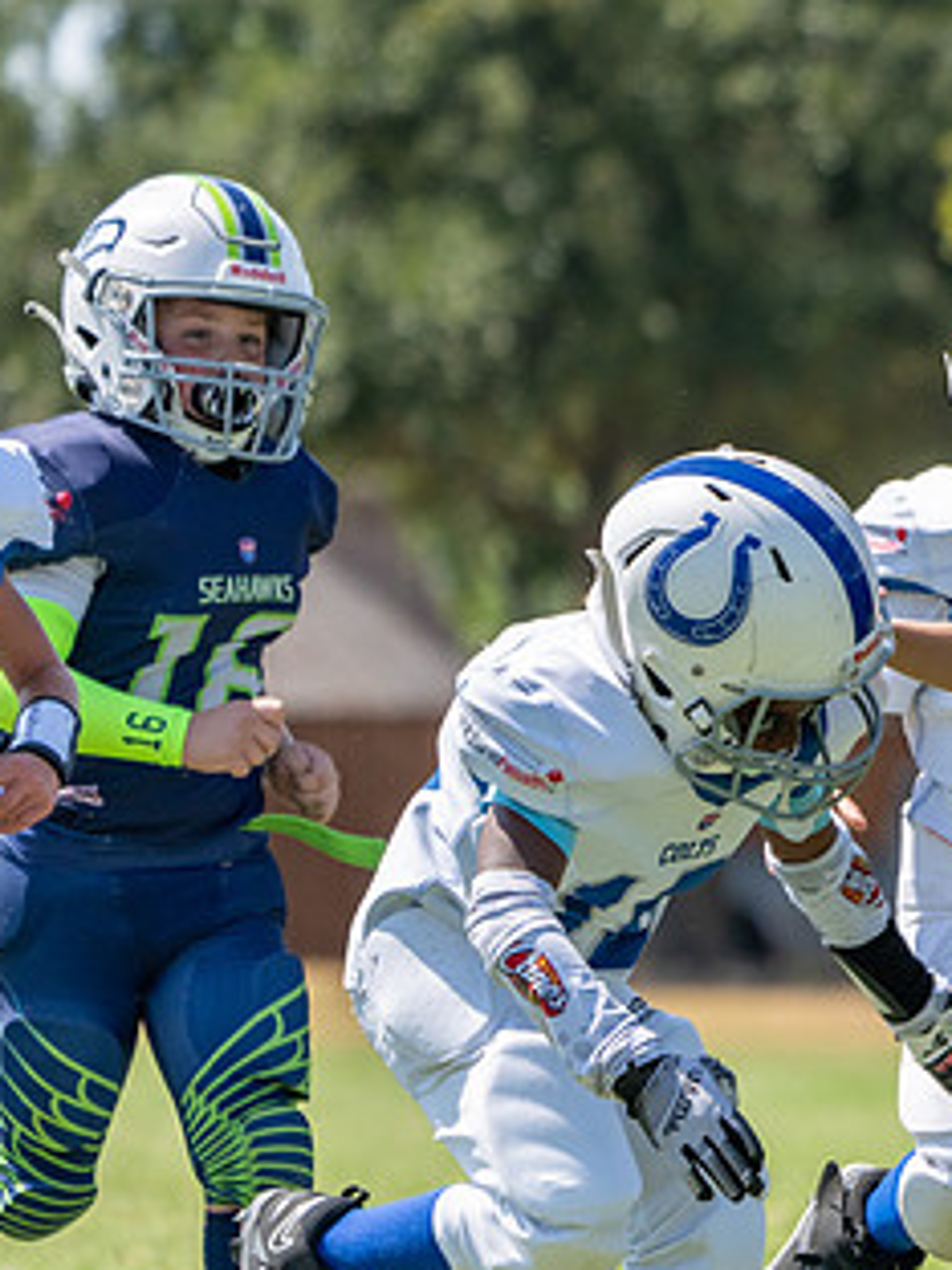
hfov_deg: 2.3
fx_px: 23578
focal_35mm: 643
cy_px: 989
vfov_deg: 3.1
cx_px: 1670
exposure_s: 1/1250
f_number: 5.6
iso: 320
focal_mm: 250
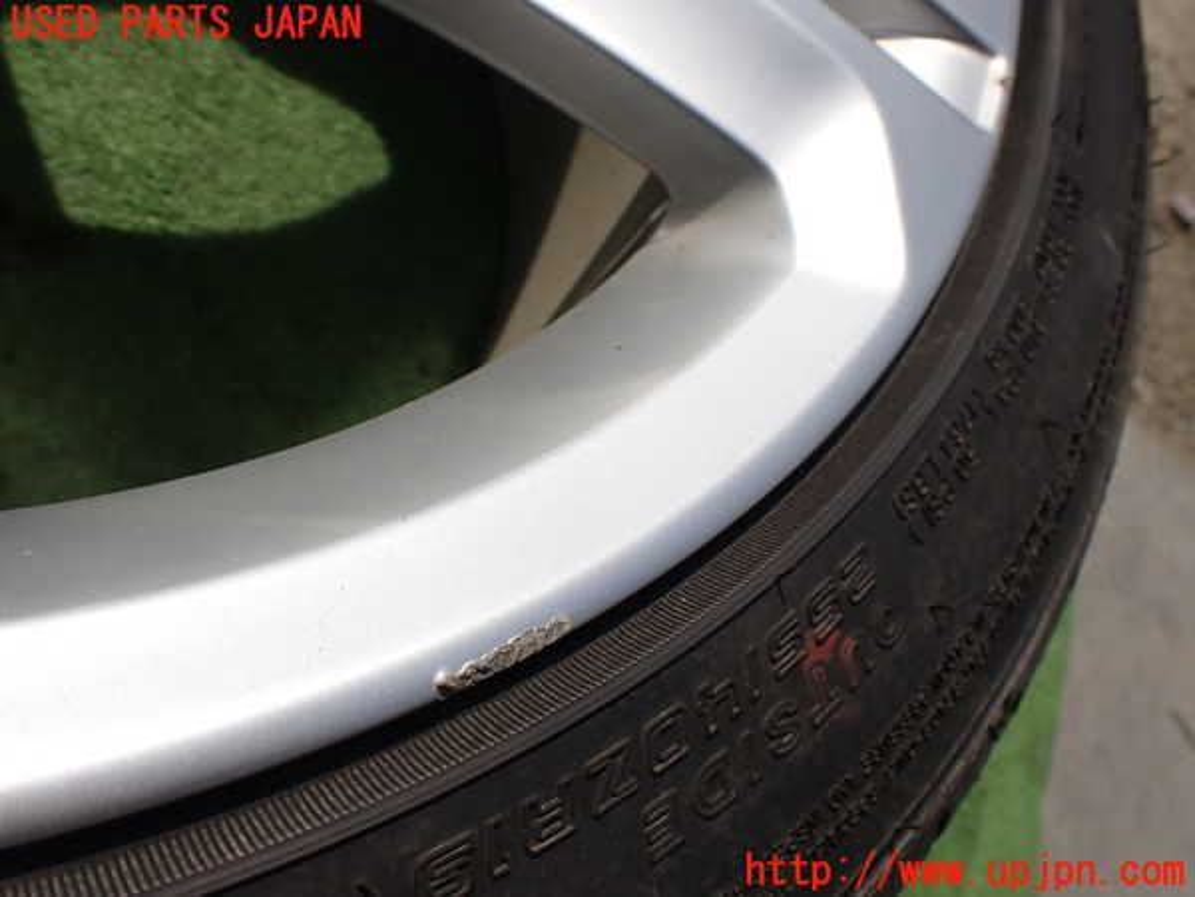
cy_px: 448
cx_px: 598
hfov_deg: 60.0
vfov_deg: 46.8
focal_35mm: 30
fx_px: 1036
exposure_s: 1/320
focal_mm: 5.4
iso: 100
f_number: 9
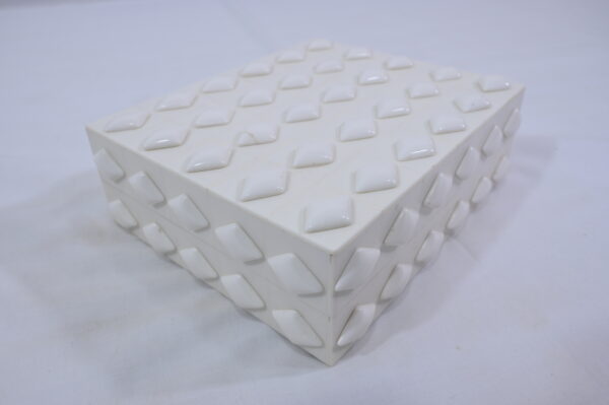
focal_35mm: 29
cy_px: 202
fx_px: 490
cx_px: 304
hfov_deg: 63.7
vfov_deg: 44.9
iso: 500
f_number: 7.1
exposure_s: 1/125
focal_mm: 29
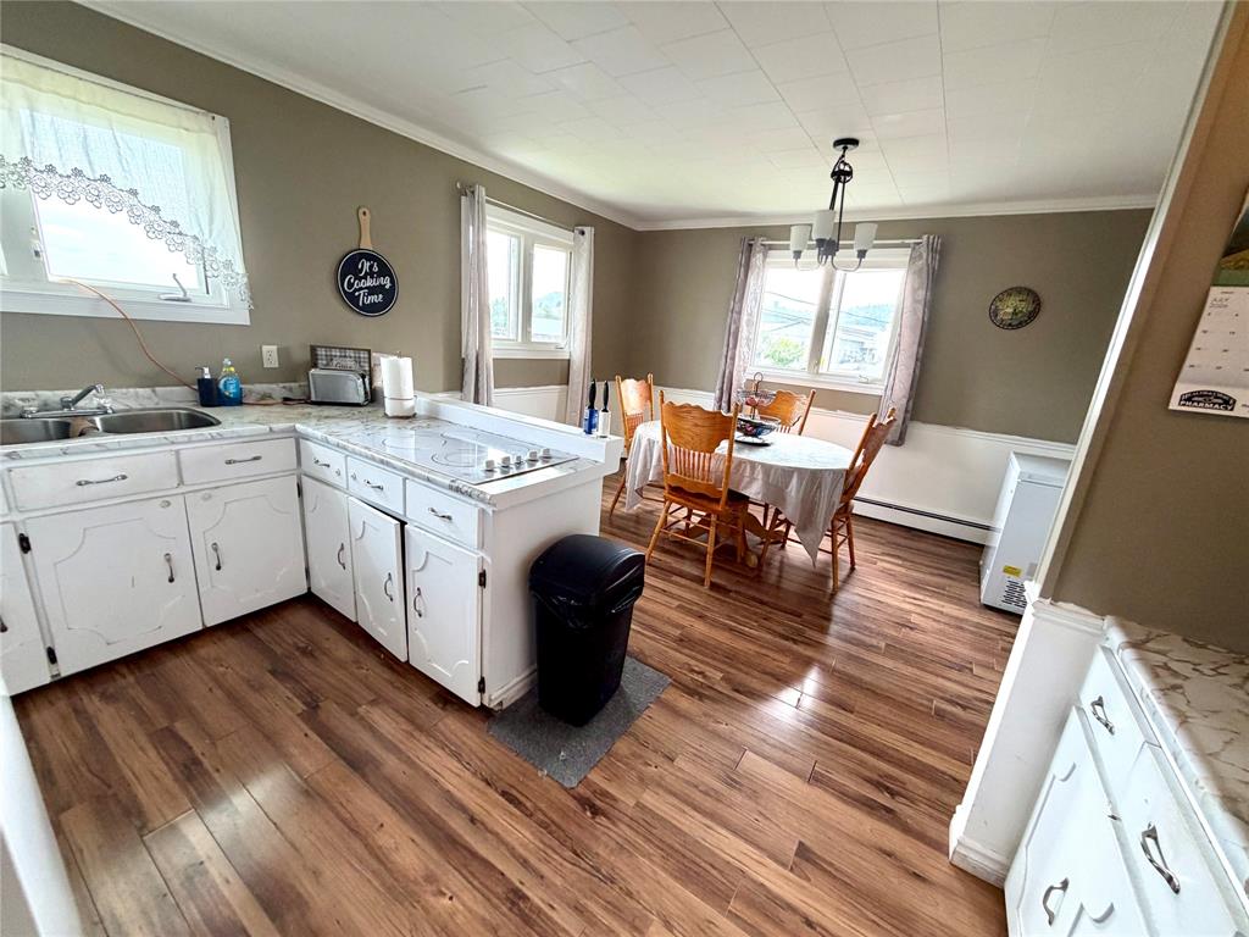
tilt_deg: -16.5
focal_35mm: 14
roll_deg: -5.2
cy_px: 468
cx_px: 624
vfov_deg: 85.7
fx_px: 505
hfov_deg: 102.1
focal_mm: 2.22
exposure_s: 1/121
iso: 200
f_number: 2.2
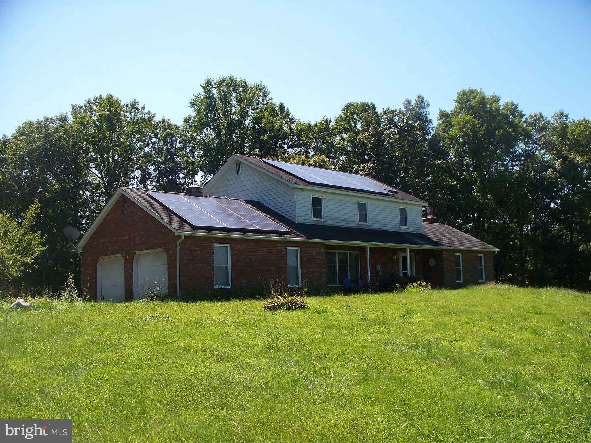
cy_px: 222
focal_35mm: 36
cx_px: 296
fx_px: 615
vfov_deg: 39.7
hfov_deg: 51.4
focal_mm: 7.54
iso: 64
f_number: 2.8
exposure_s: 1/640
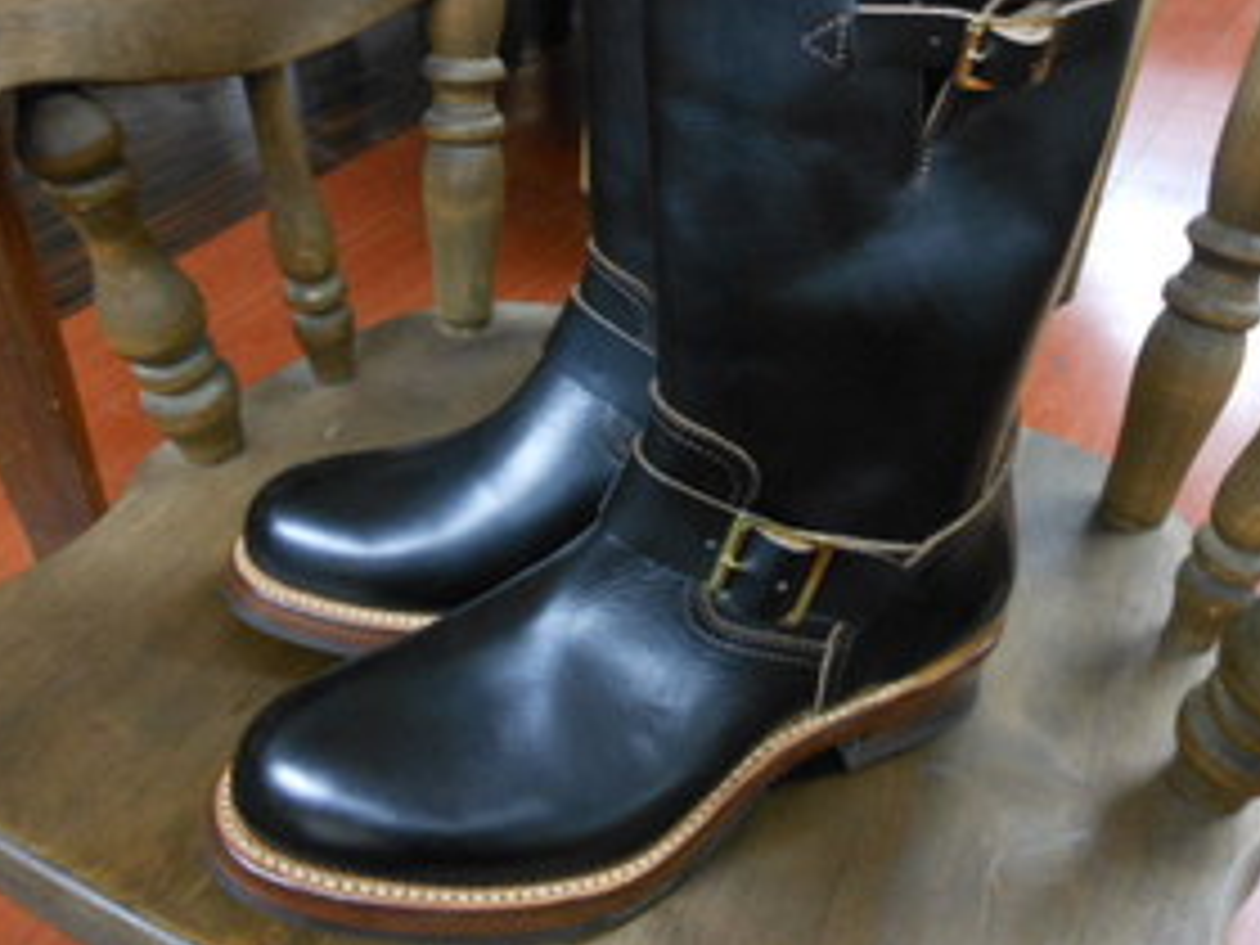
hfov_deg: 52.5
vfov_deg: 40.5
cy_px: 371
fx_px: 1274
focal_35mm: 35
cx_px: 716
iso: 400
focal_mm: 5
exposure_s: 1/10
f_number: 3.7
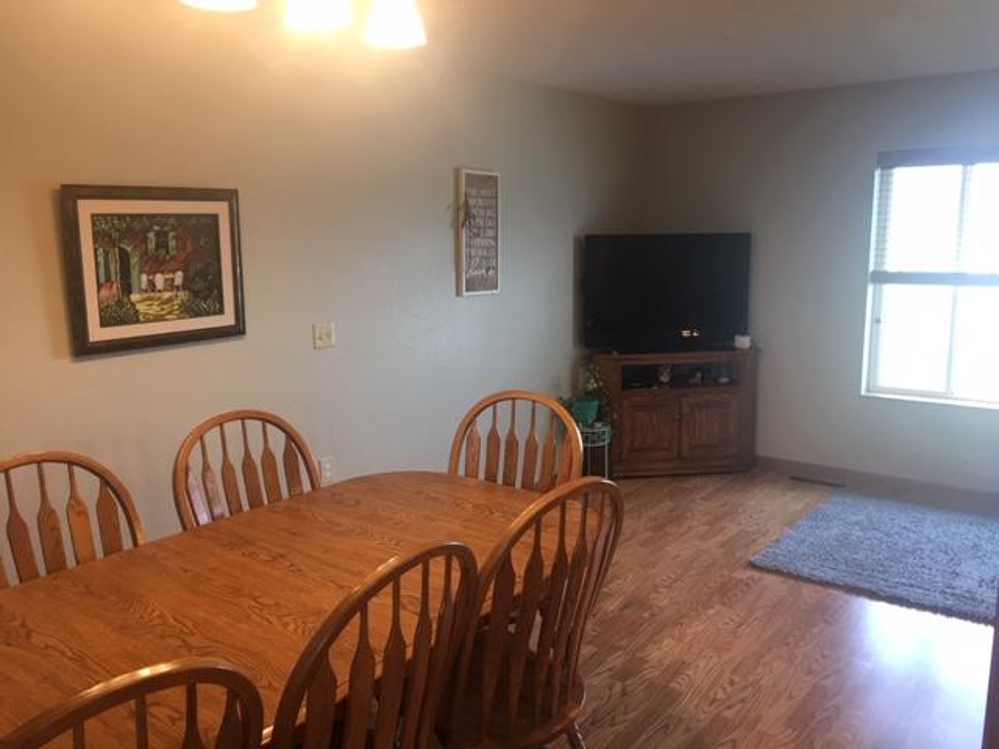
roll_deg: -0.4
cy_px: 374
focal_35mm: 29
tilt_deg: -10.1
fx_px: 837
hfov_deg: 61.7
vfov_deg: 48.2
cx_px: 500
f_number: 2.2
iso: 32
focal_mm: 4.15
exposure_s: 1/15
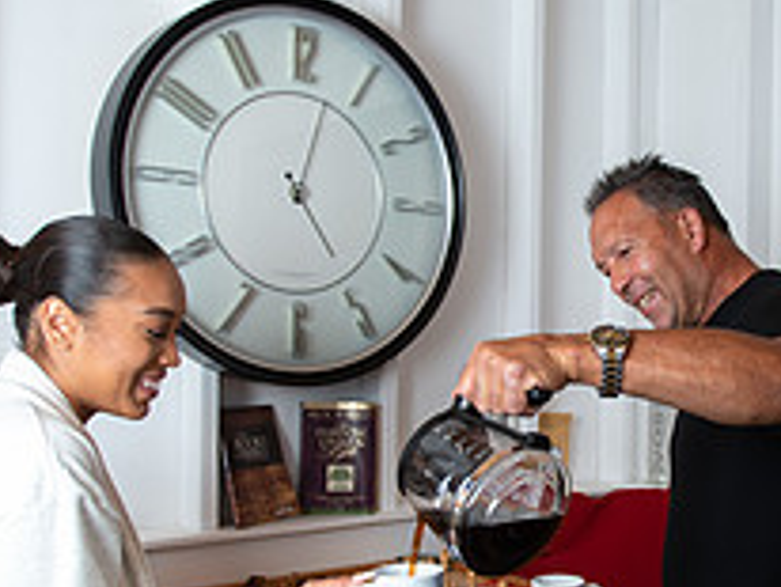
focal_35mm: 46
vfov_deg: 31.4
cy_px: 365
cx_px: 607
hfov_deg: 39.8
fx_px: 1039
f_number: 2.8
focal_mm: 17
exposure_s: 1/200
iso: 200
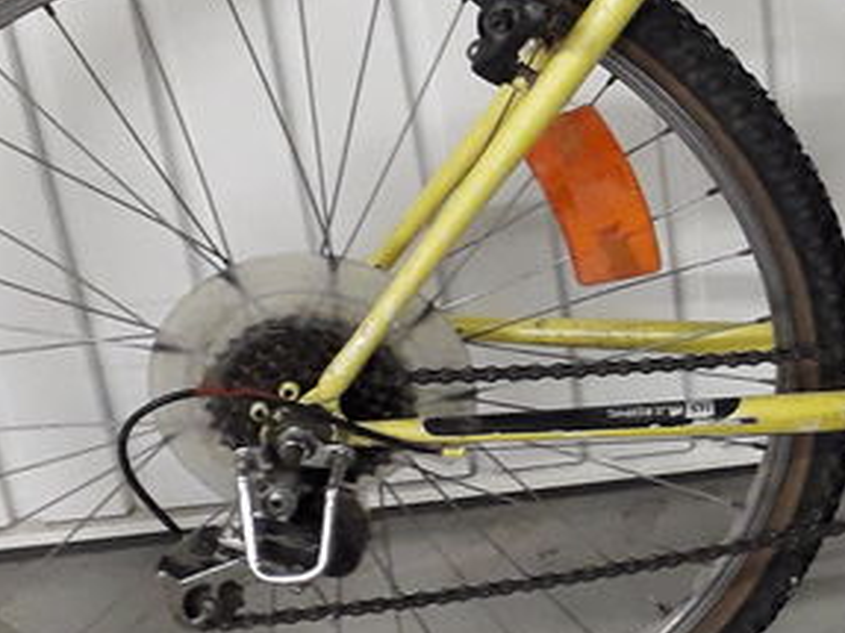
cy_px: 268
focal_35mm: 94
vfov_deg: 15.7
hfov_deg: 19.2
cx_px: 1113
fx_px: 2294
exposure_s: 1/50
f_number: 1.9
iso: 250
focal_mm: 3.6
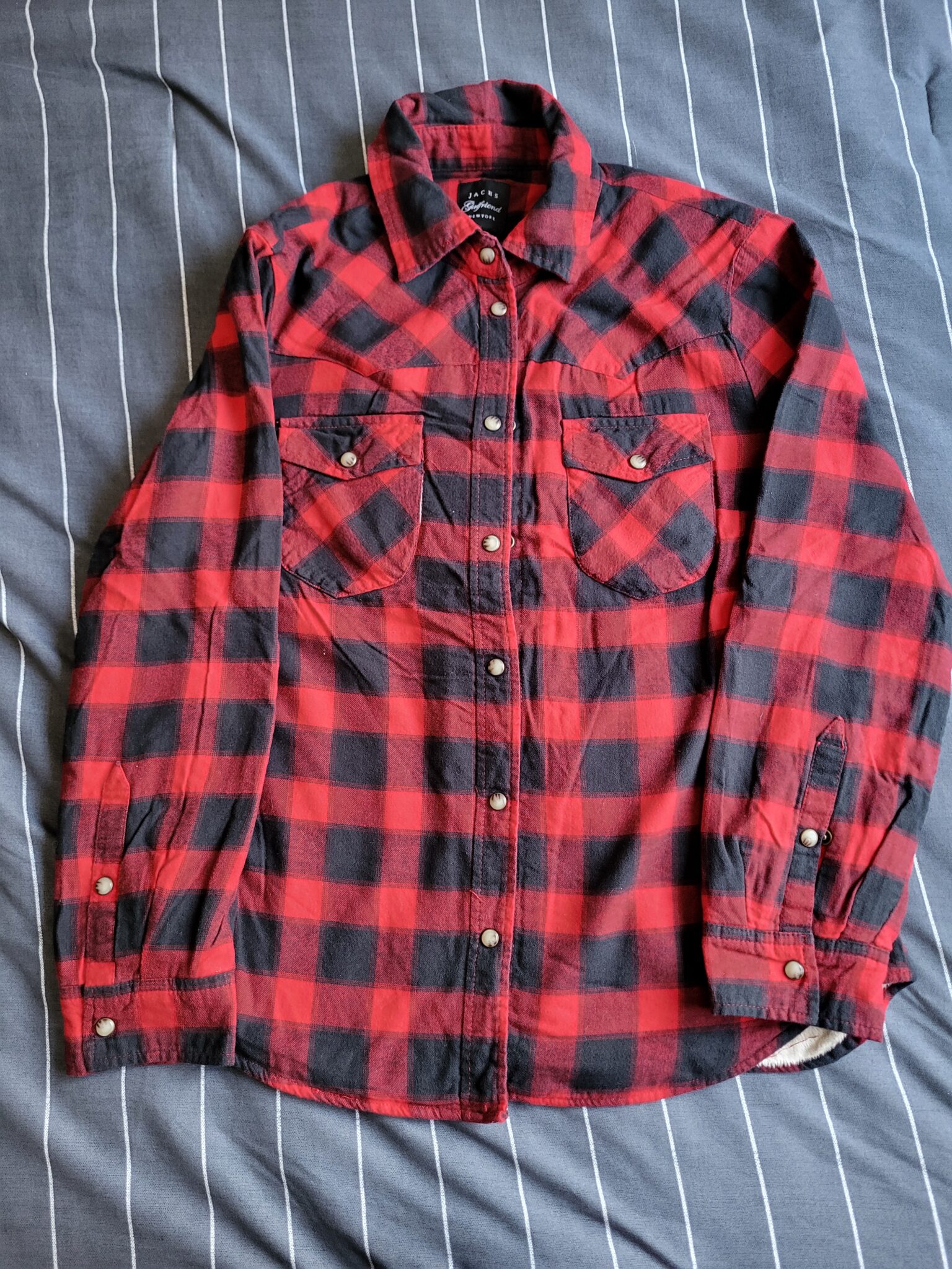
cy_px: 634
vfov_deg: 67.3
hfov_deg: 53.1
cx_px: 476
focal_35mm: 26
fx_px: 953
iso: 500
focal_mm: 5.4
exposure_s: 1/40
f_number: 1.8
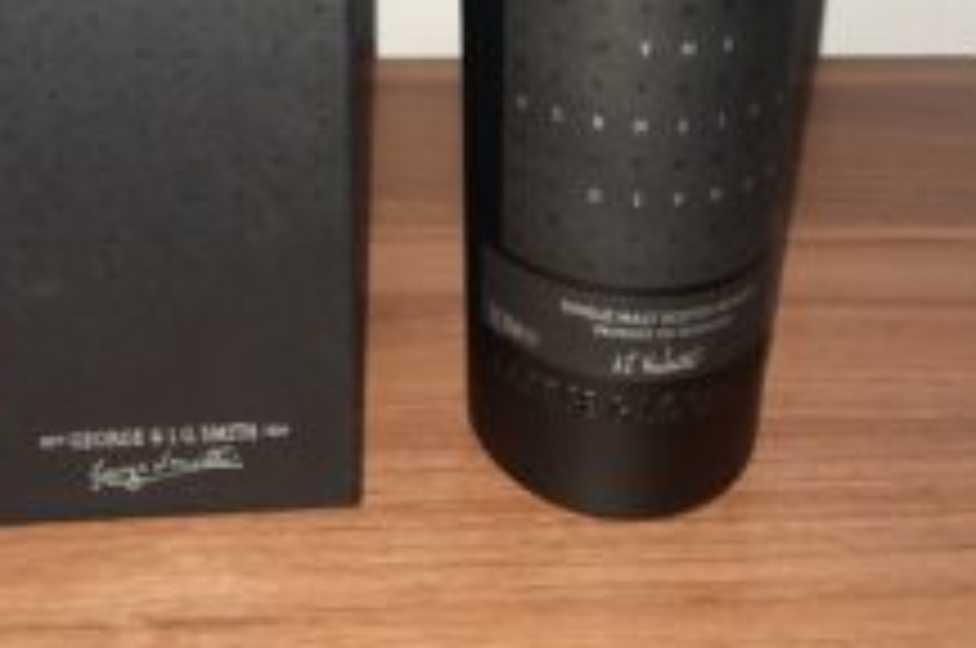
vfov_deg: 24.9
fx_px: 1299
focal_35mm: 48
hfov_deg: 40.8
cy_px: -153
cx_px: 342
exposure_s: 1/20
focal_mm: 4.6
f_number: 2
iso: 1250
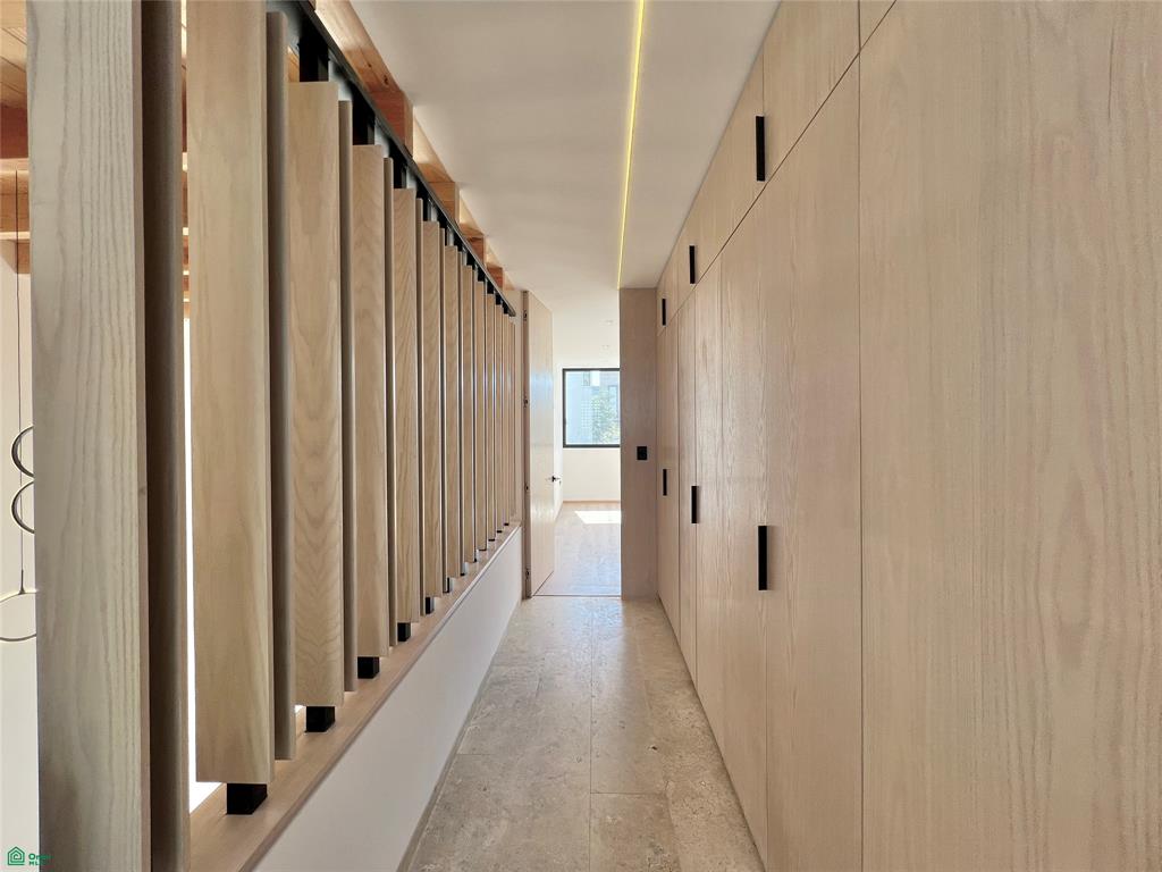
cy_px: 436
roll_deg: +0.2
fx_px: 436
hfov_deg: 106.2
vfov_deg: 89.9
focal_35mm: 13
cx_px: 581
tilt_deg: -0.8
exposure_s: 1/137
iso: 32
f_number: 1.8
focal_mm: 1.57
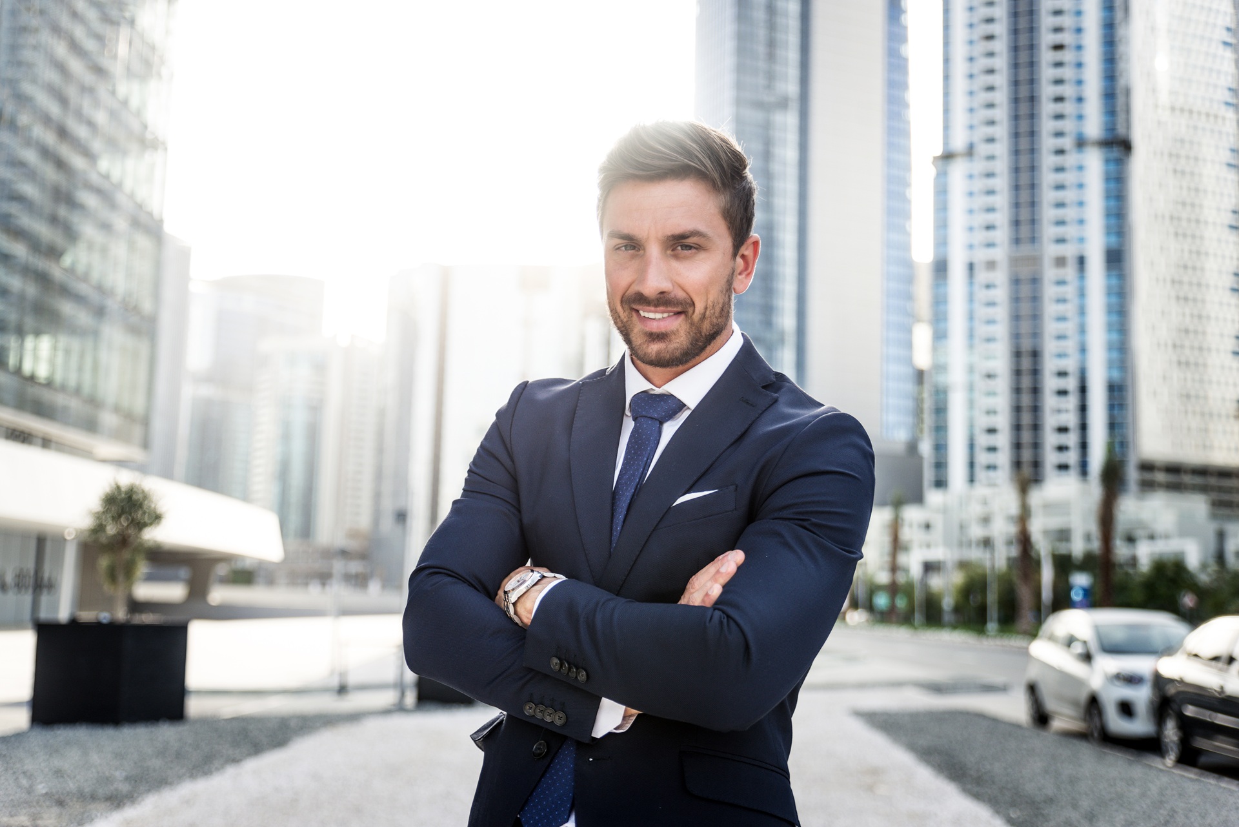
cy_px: 414
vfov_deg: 31.9
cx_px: 620
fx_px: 1446
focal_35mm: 42
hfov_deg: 46.4
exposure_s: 1/800
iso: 160
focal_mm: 42
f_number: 2.8
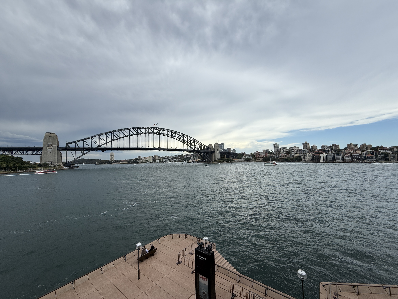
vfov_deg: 85.7
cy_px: 150
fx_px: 161
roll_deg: +1.0
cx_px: 199
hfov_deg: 102.1
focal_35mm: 14
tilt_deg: +4.0
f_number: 2.2
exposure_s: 1/1848
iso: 50
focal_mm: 2.22
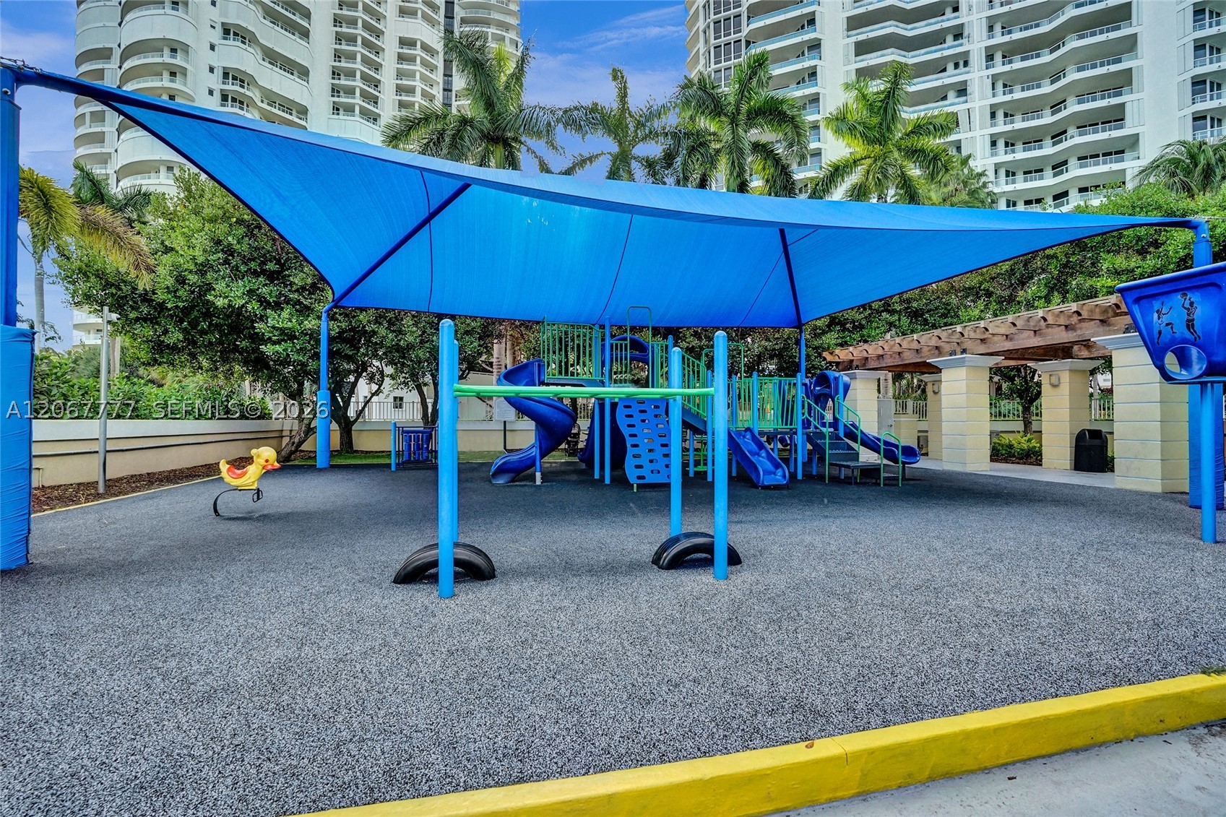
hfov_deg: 96.7
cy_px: 408
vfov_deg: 73.7
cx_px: 613
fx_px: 545
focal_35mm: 16
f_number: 9
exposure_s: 1/400
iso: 1250
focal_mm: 16
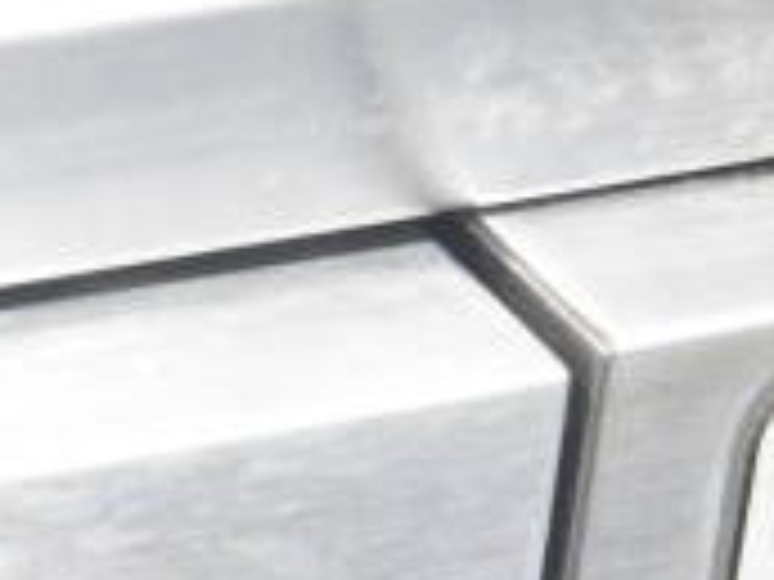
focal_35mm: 369
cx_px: 891
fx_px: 8251
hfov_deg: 5.4
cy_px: 1075
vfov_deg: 4.0
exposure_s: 1/80
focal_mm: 48
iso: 2500
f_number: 5.3
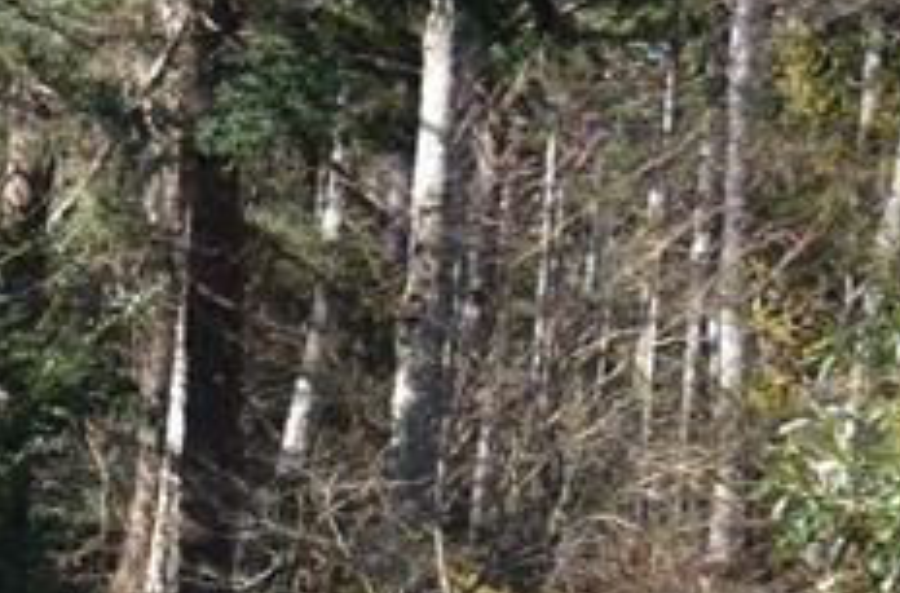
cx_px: -902
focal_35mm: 127
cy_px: 1010
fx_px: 3164
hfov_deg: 13.8
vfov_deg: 10.2
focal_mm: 18
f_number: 4
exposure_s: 1/250
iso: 100
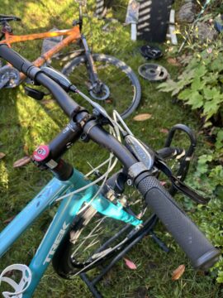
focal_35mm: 26
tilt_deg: -51.8
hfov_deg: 53.1
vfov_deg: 67.3
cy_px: 149
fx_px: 223
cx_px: 112
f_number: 1.6
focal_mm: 5.96
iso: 64
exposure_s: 1/121
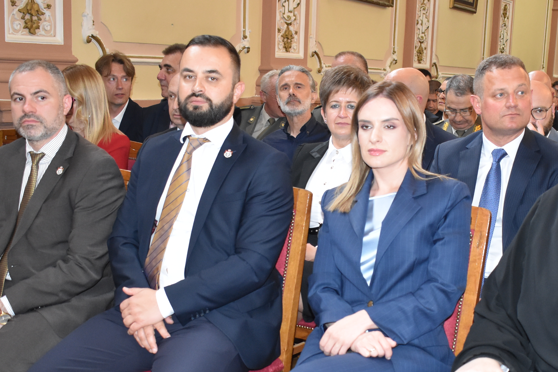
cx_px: 342
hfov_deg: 34.9
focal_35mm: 57
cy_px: 298
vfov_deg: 23.4
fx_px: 884
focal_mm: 22
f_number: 3.8
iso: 1600
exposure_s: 1/60
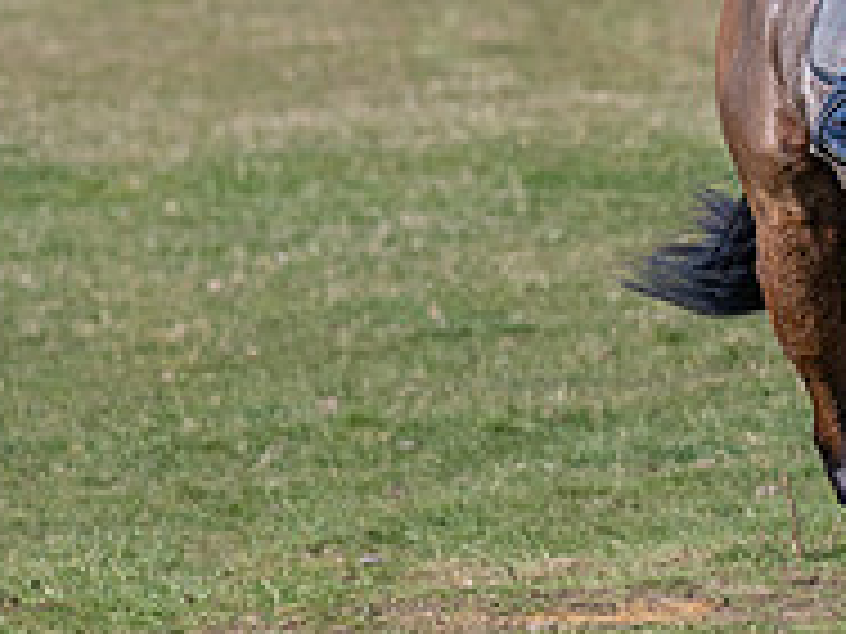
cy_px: 22
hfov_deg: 2.6
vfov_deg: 1.9
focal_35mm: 772
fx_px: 18867
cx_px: 1063
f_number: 5
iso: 200
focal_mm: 135
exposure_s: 1/800
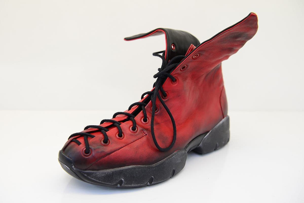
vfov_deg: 31.9
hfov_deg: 46.4
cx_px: 152
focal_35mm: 42
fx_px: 355
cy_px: 102
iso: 640
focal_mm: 42
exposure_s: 1/160
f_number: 5.6
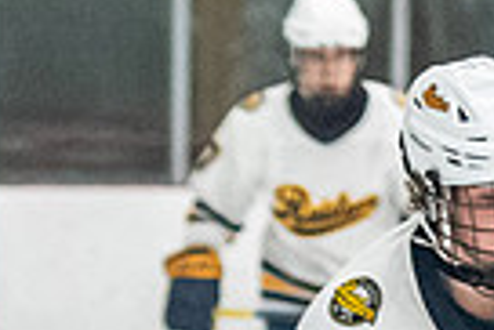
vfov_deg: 1.4
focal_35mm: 995
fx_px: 13668
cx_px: 716
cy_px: 727
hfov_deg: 2.1
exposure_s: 1/800
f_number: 2.8
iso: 3200
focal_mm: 90
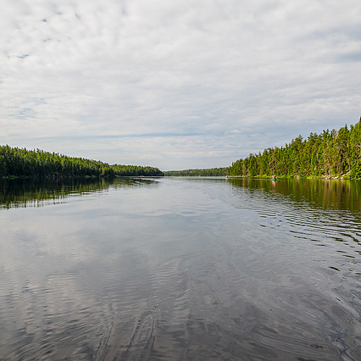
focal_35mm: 29
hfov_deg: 55.6
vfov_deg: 55.6
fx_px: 342
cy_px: 179
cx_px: 186
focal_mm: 12
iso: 200
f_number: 8
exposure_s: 1/200
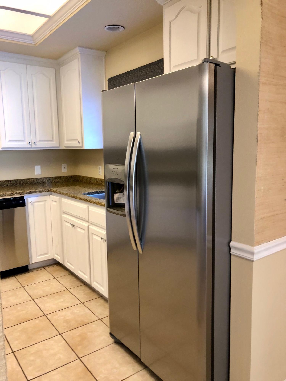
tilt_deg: -5.5
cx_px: 143
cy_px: 190
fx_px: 308
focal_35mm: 28
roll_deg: -1.6
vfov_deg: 63.4
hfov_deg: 49.7
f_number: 1.8
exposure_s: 1/15
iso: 50
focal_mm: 3.99
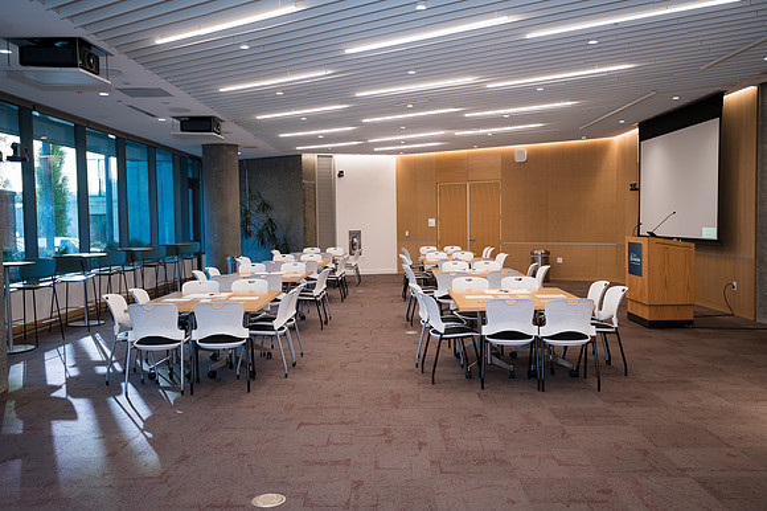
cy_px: 256
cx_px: 384
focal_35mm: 31
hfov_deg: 60.3
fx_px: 660
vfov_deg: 42.3
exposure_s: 1/60
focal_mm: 31
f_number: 4
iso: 250
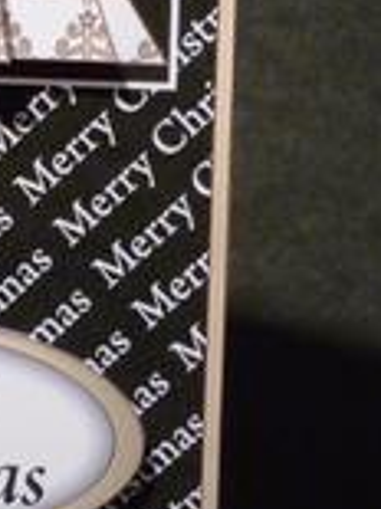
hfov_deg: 9.7
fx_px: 2219
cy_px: 36
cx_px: -76
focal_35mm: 151
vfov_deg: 13.0
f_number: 3.8
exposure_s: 1/8
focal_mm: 8.5
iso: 400
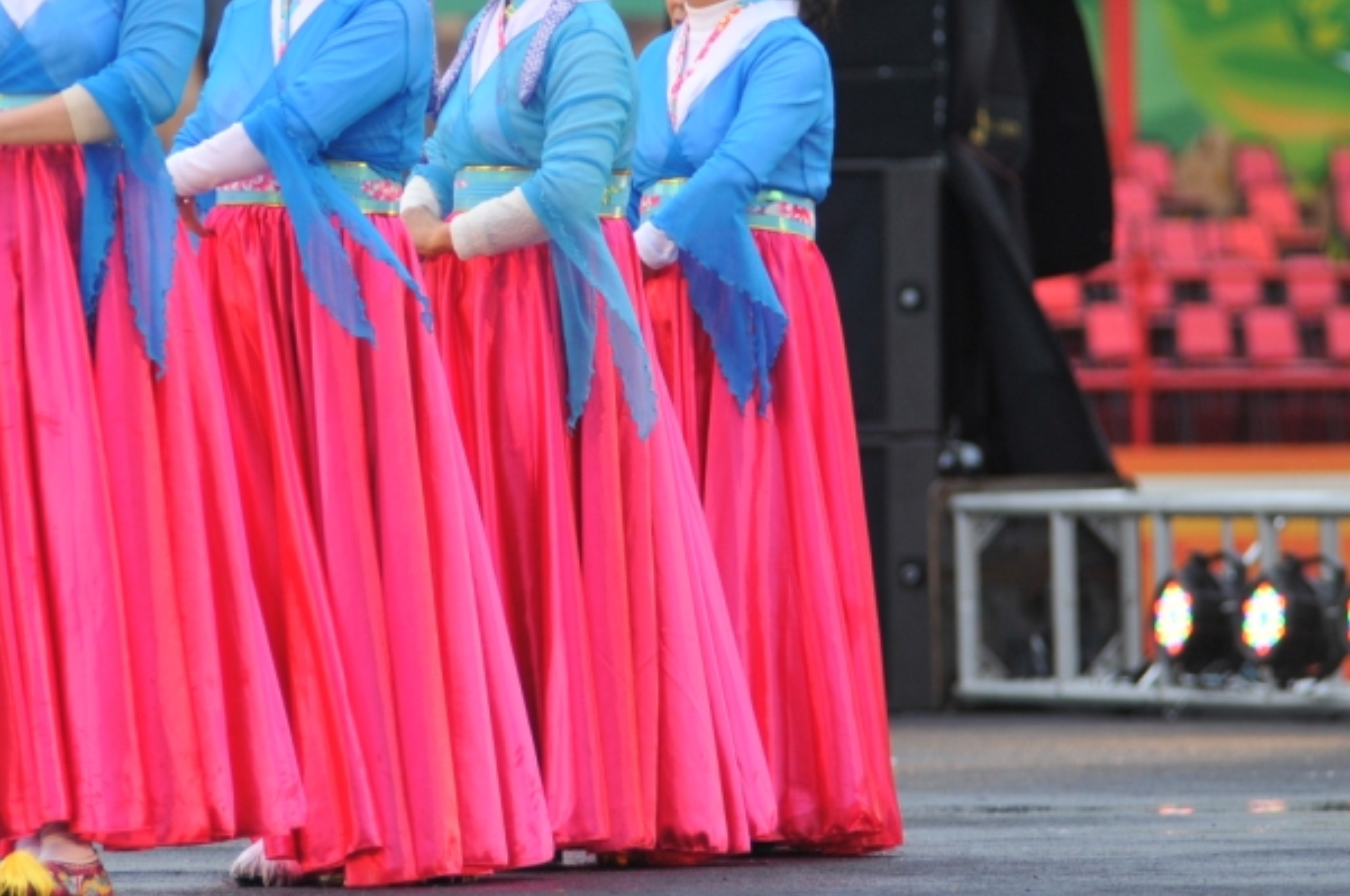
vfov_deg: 4.0
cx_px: 312
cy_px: 265
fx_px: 12914
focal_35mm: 345
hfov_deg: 6.0
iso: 250
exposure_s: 1/160
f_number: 2.8
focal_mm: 135
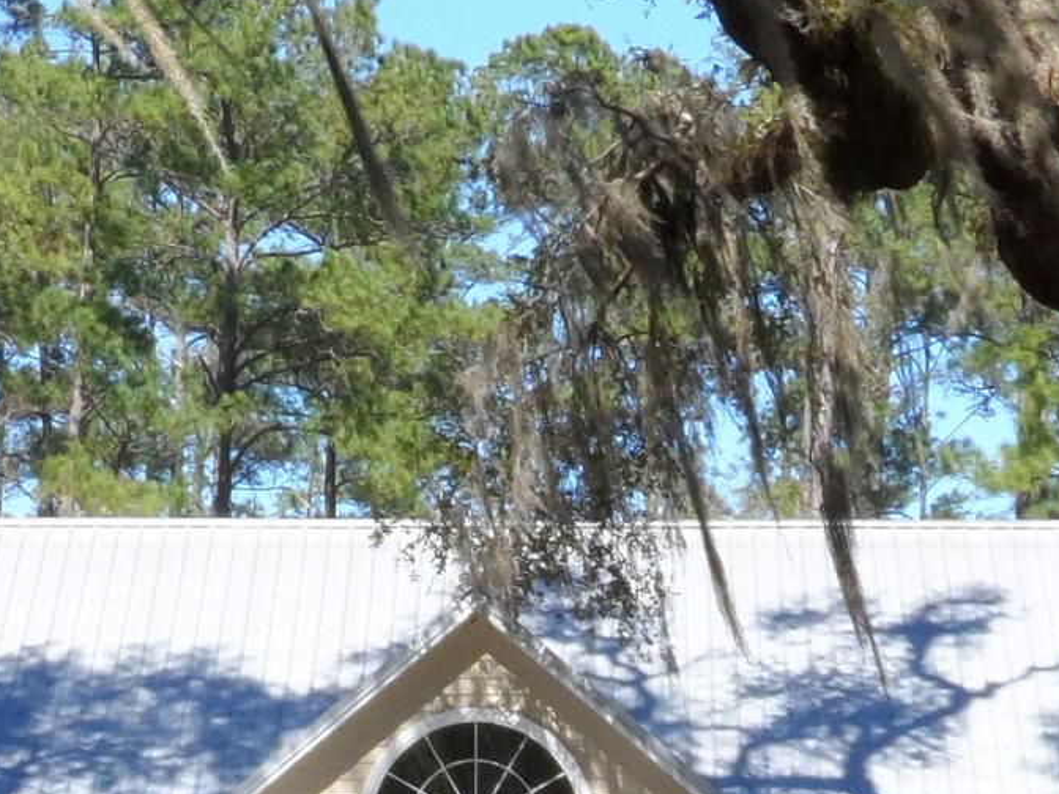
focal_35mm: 183
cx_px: 364
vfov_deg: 8.0
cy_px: 1048
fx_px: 5598
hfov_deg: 10.8
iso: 80
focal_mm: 6.8
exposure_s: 1/500
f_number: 3.7
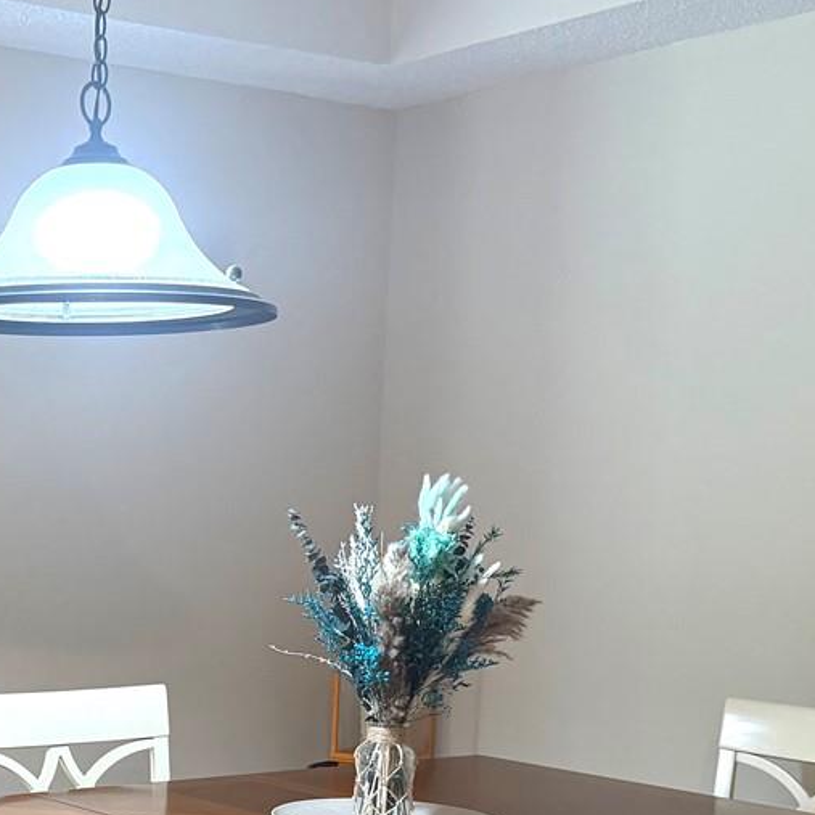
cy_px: 733
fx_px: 1785
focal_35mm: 67
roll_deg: -1.1
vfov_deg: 25.0
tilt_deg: -7.7
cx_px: -21
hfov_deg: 24.4
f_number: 1.78
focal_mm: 6.76
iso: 250
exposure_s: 1/60
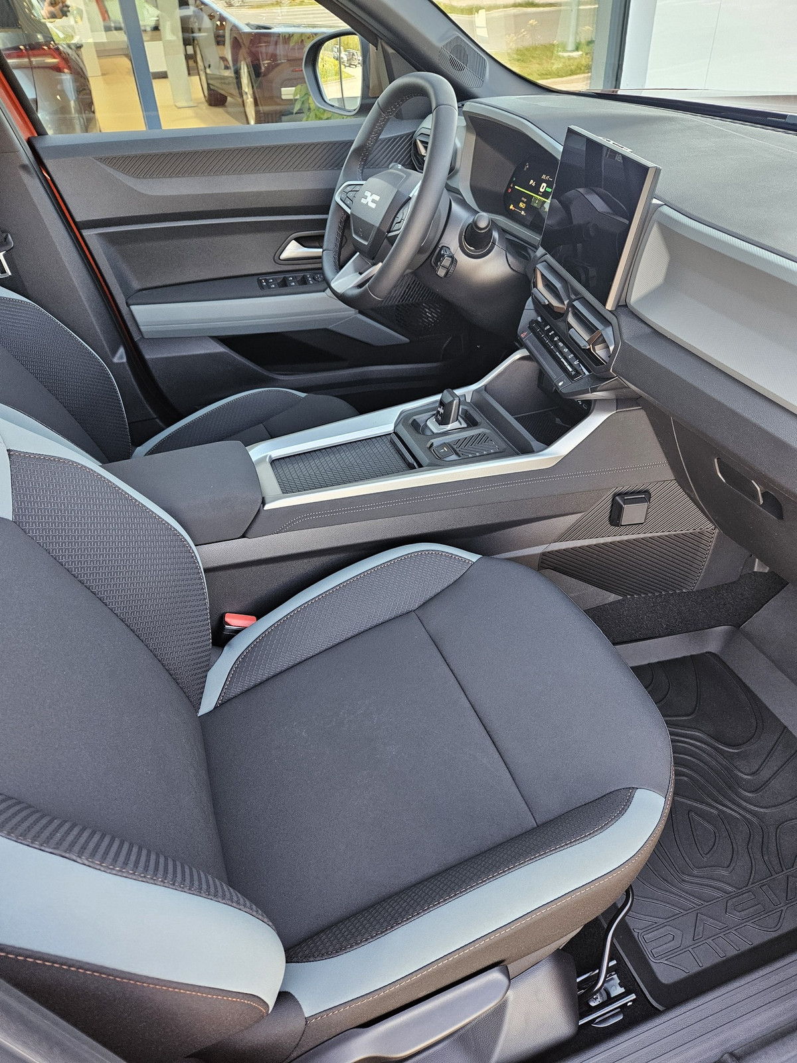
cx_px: 398
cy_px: 532
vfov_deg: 73.9
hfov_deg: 58.9
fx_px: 706
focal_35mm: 23
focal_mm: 5.4
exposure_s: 1/142
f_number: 1.8
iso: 250
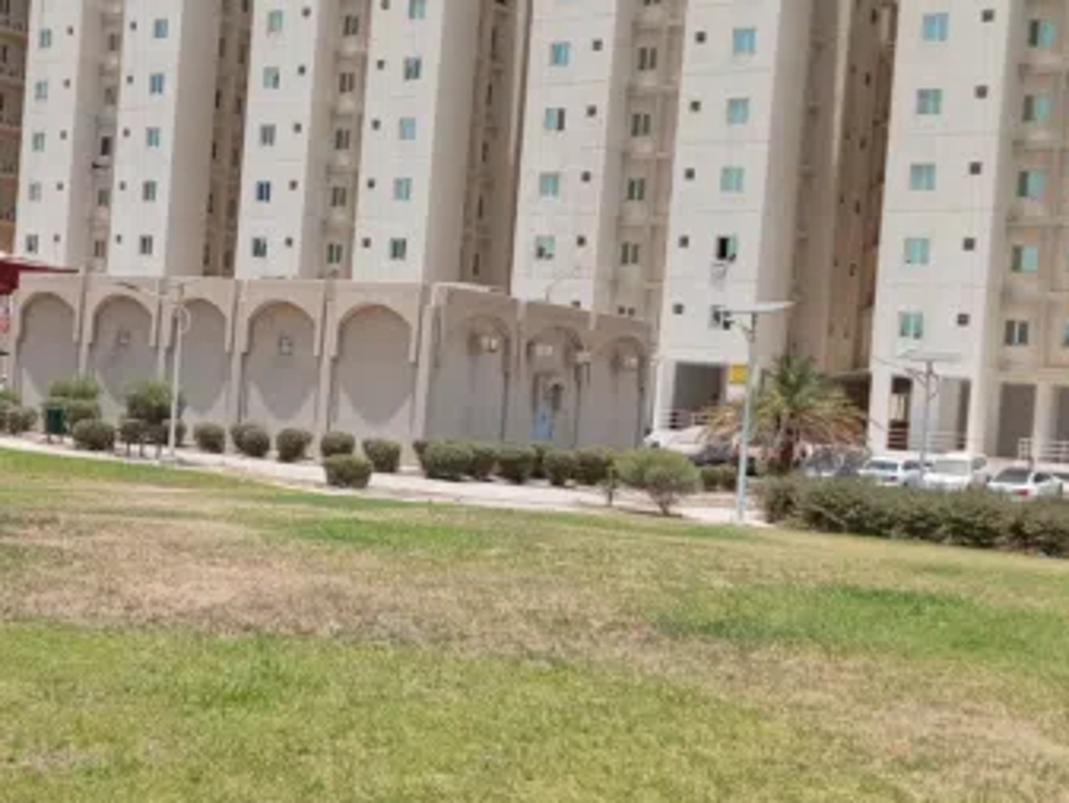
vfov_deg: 25.7
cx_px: 352
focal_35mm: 57
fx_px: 1761
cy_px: 432
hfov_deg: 33.5
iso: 100
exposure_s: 1/730
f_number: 1.8
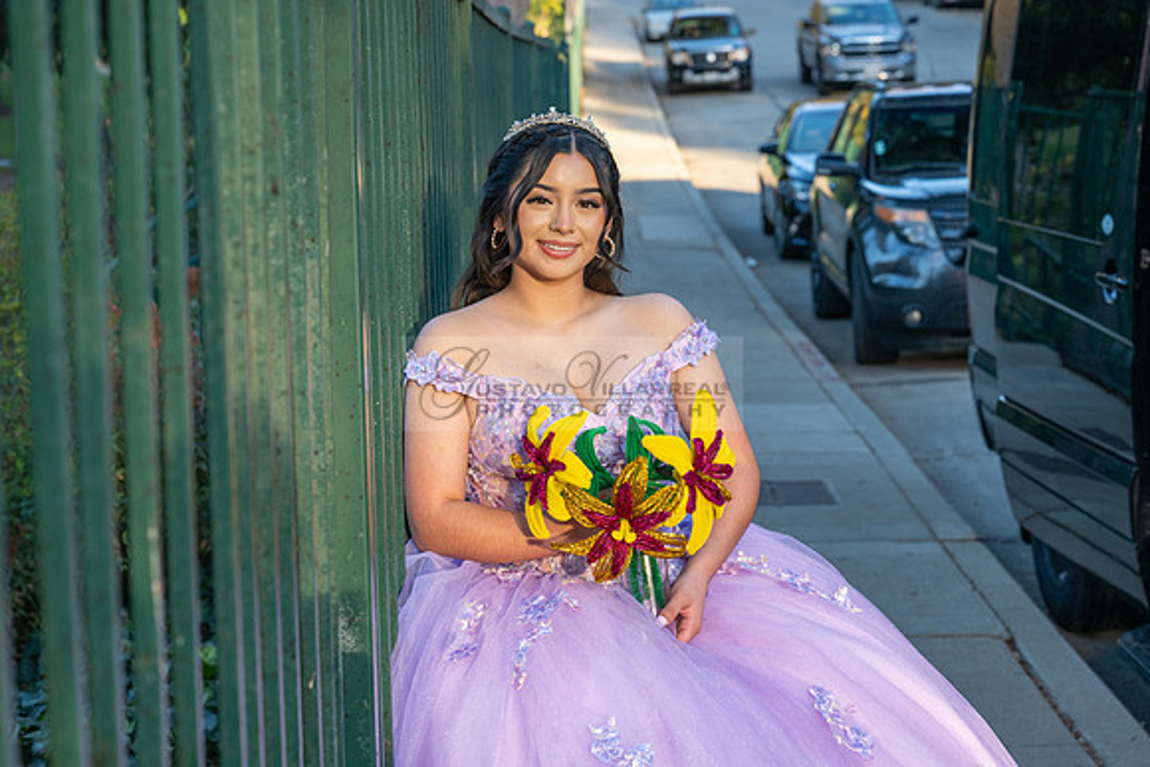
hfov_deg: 28.8
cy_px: 384
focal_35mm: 70
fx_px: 2237
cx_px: 575
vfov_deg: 19.5
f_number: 6.3
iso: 400
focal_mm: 70
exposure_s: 1/200
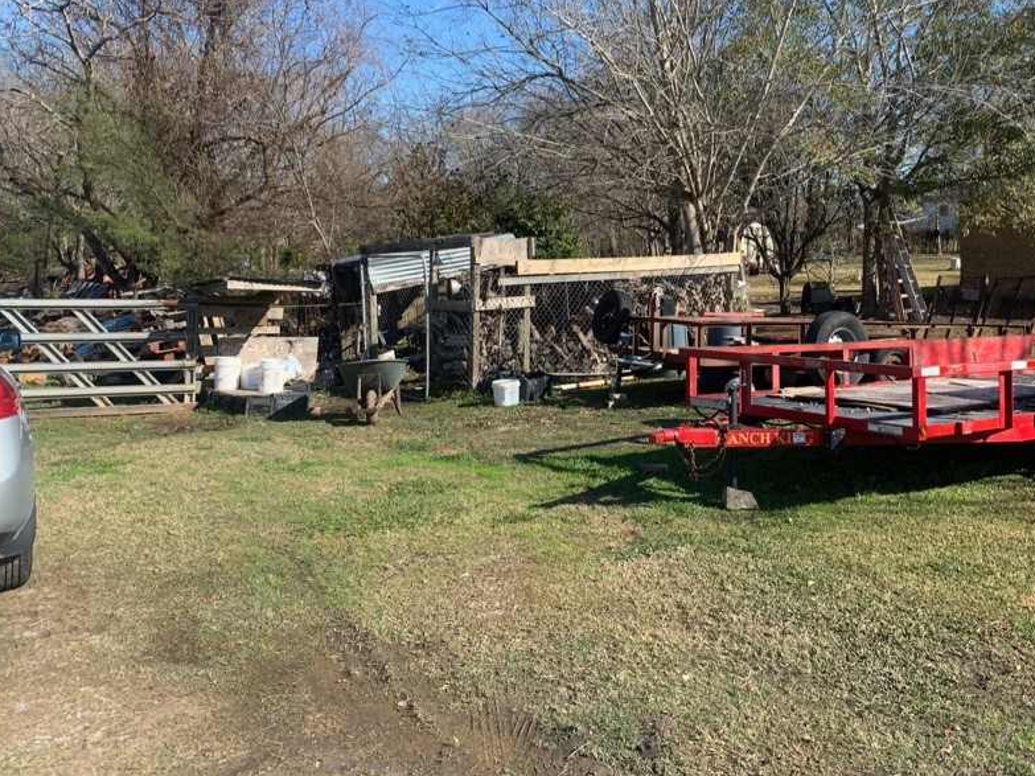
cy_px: 270
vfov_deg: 41.3
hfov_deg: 53.4
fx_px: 1016
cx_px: 642
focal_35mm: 34
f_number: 1.8
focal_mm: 4.25
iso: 25
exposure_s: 1/1299
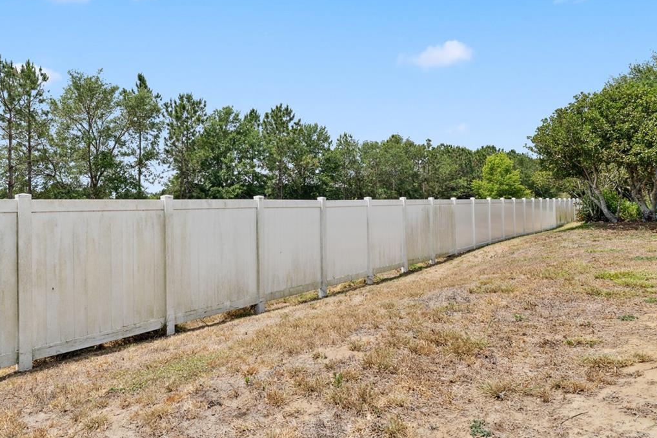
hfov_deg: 77.9
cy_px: 205
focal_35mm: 22
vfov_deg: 57.2
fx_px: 402
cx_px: 274
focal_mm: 14
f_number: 8
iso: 400
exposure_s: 1/800
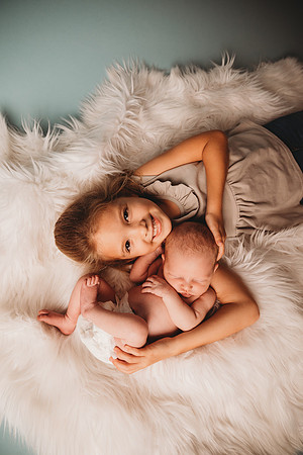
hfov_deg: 53.1
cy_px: 228
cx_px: 152
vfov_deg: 73.7
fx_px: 303
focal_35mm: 24
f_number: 4
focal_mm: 24
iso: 160
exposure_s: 1/160
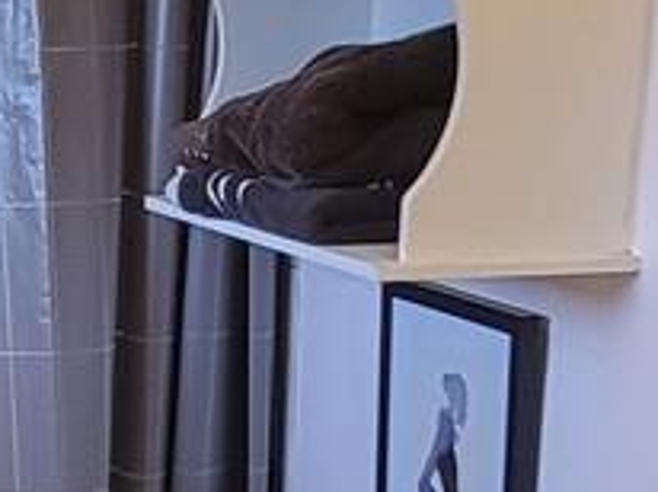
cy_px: 706
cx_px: 112
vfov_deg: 13.8
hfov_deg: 19.2
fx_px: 1918
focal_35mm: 101
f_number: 2.2
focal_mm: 2.2
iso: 160
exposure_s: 1/60
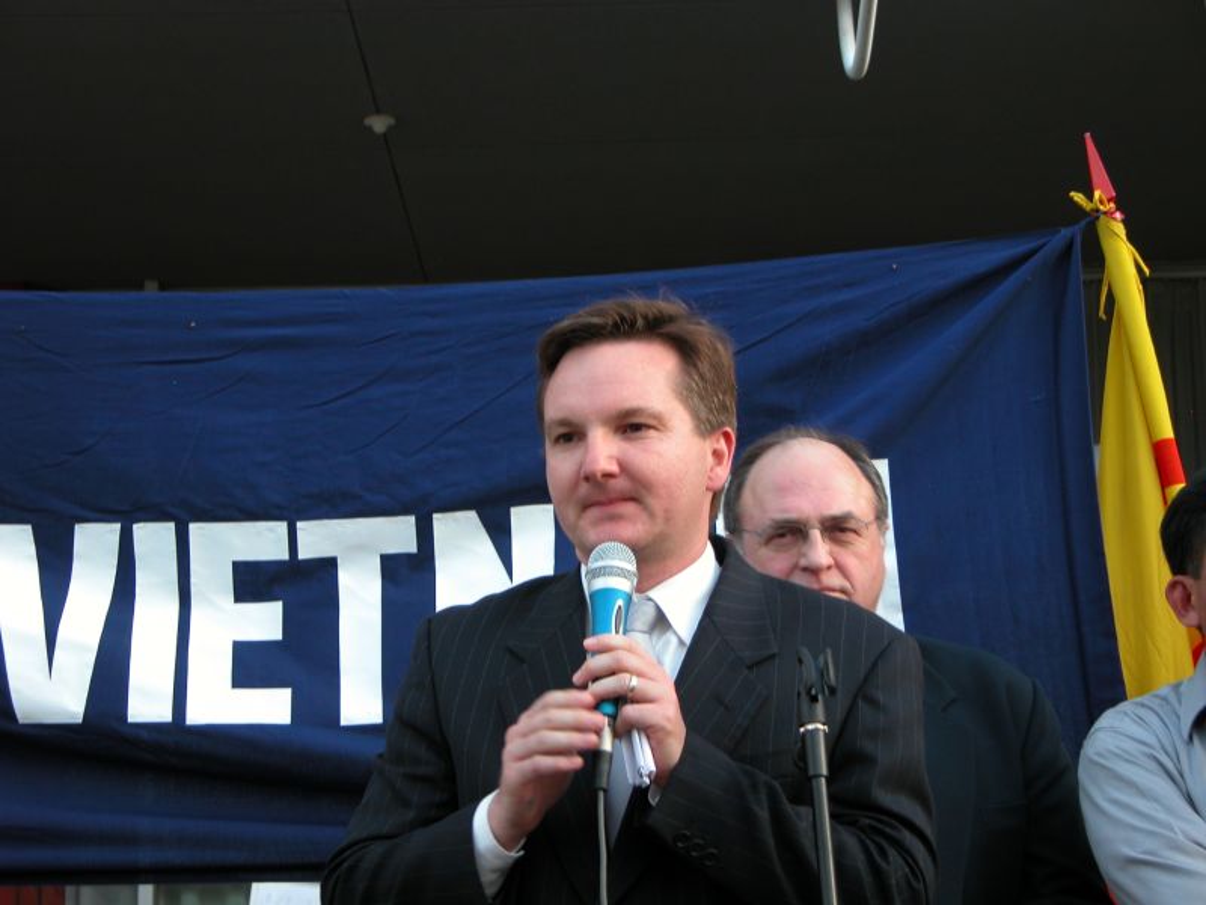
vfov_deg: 15.9
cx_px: 603
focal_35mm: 93
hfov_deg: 21.1
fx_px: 3240
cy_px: 452
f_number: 3.6
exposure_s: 1/40.8
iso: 100
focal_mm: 23.7
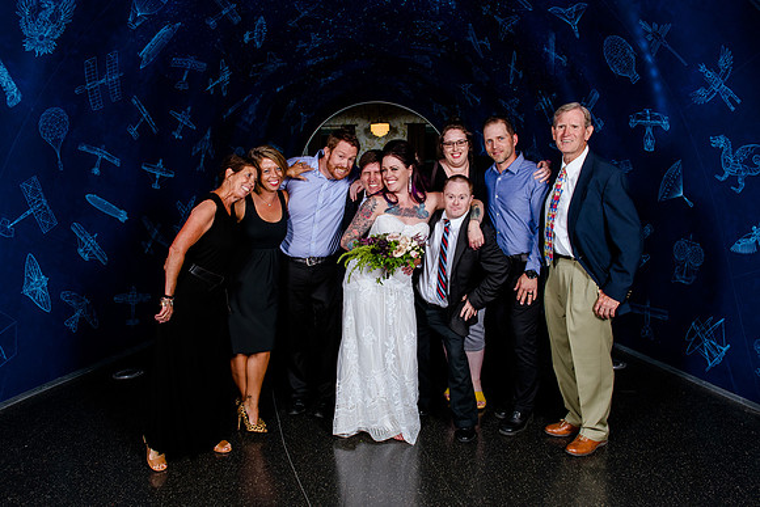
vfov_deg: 49.6
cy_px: 258
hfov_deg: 69.4
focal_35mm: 26
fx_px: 549
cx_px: 386
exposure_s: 1/125
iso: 640
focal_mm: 24
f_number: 6.3
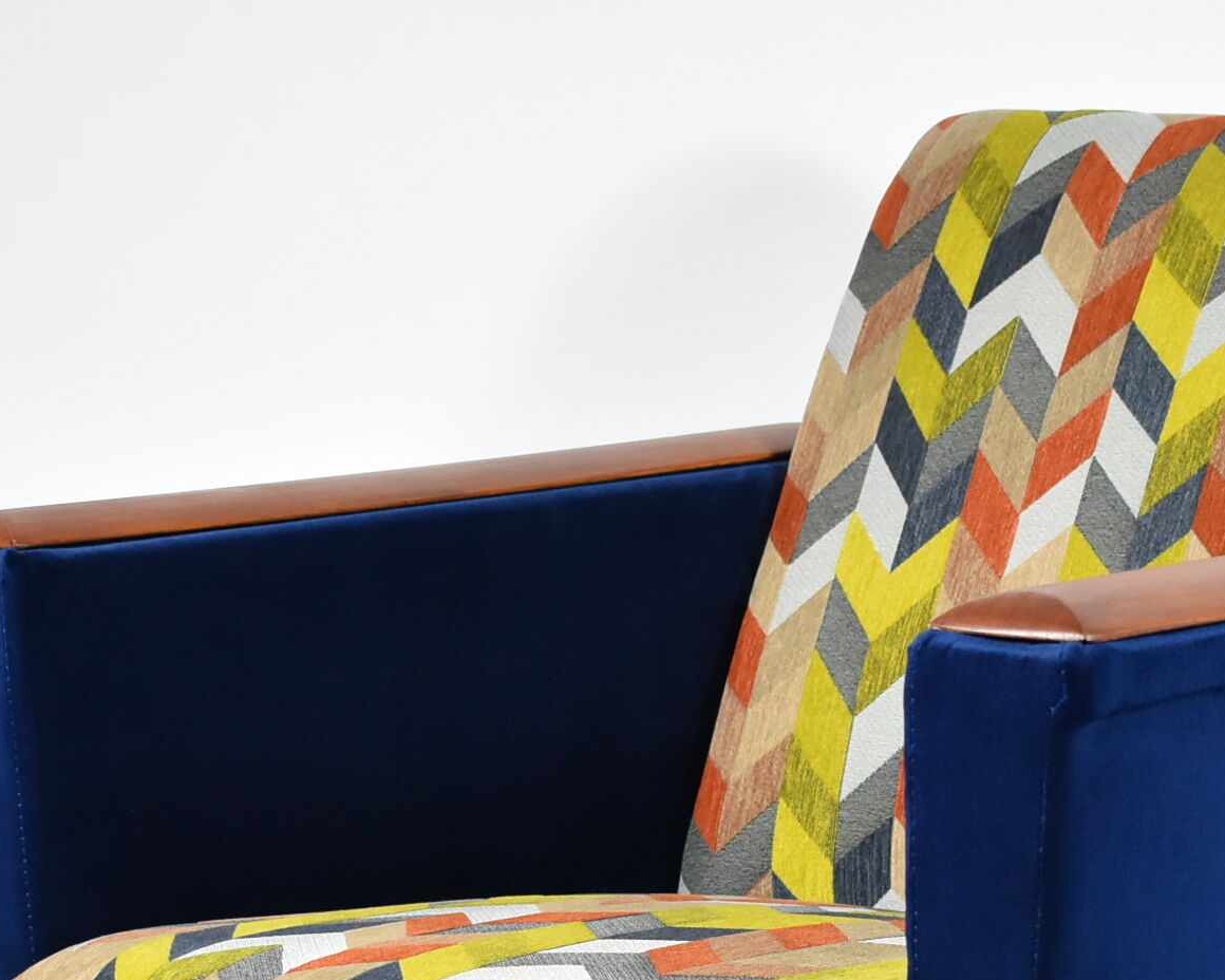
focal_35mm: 109
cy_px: 1013
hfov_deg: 17.6
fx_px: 3952
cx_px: 776
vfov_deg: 13.9
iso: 1250
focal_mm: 30
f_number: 4.2
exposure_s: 1/125
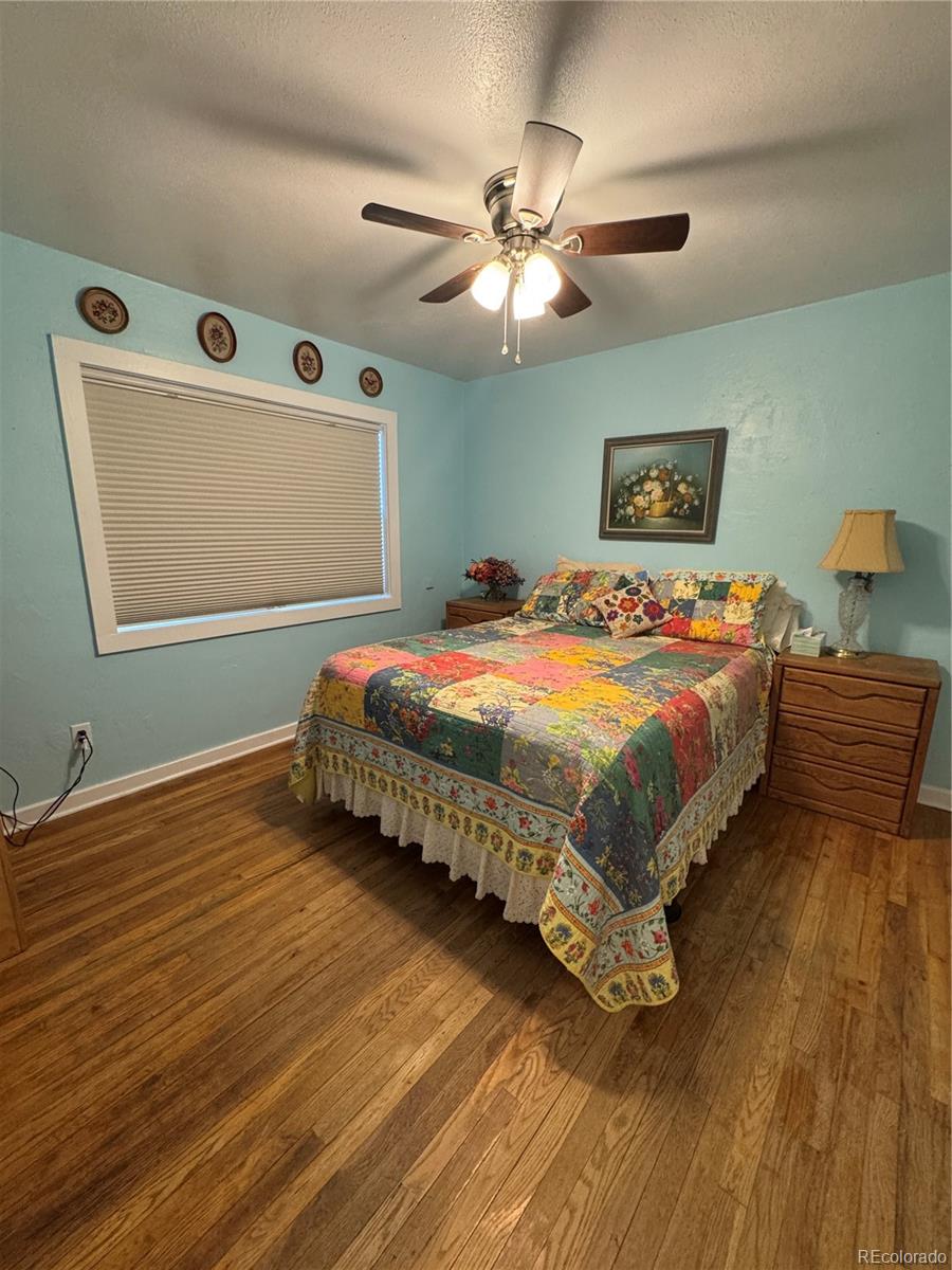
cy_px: 635
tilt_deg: -12.4
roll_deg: -0.3
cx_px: 476
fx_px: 513
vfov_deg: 102.1
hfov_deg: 85.7
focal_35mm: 14
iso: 500
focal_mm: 2.22
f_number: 2.2
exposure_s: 1/60
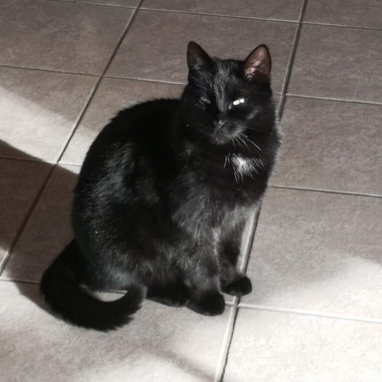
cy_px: 191
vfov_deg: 18.5
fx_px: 1174
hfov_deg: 18.5
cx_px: 181
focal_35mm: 94
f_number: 1.6
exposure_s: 1/60
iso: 64
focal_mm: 3.95
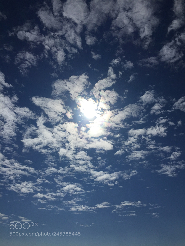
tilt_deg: +36.1
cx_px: 92
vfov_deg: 61.7
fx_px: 207
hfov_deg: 48.2
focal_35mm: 29
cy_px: 123
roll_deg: -4.6
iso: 32
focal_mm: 4.15
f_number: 2.2
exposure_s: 1/20000
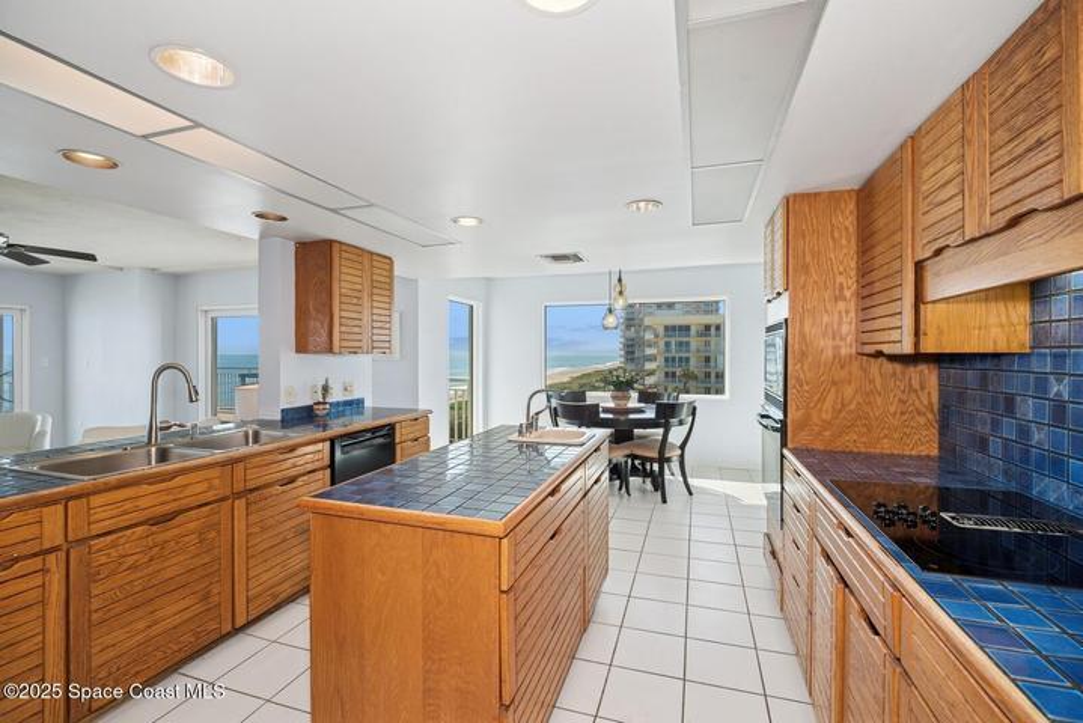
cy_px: 362
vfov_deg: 77.4
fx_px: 451
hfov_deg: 100.4
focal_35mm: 15
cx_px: 542
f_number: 8
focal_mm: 15
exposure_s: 1/25
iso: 200
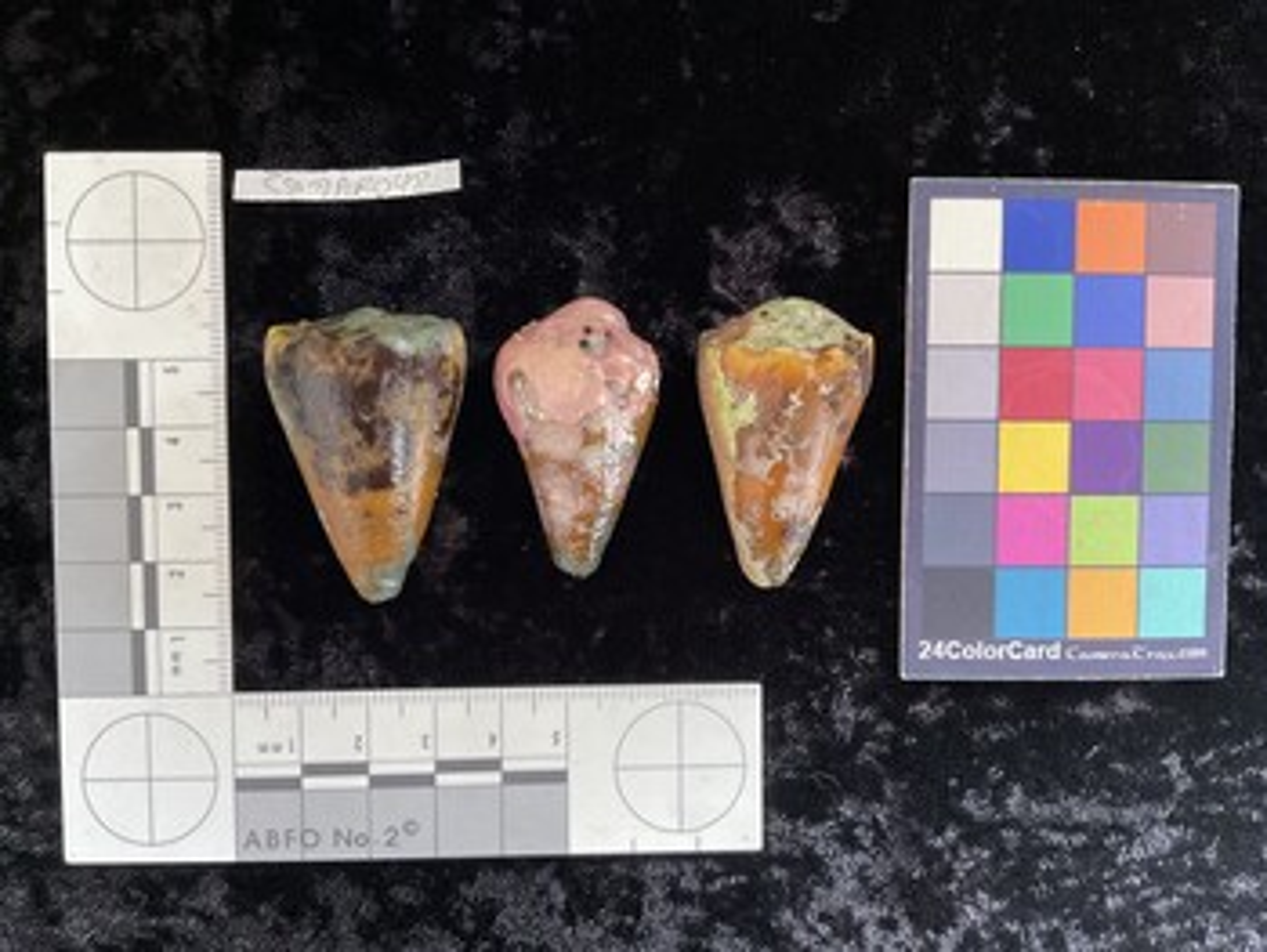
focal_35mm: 29
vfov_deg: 48.3
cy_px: 476
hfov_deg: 61.6
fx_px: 1062
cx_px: 634
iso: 160
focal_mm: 3
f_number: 1.8
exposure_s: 1/60
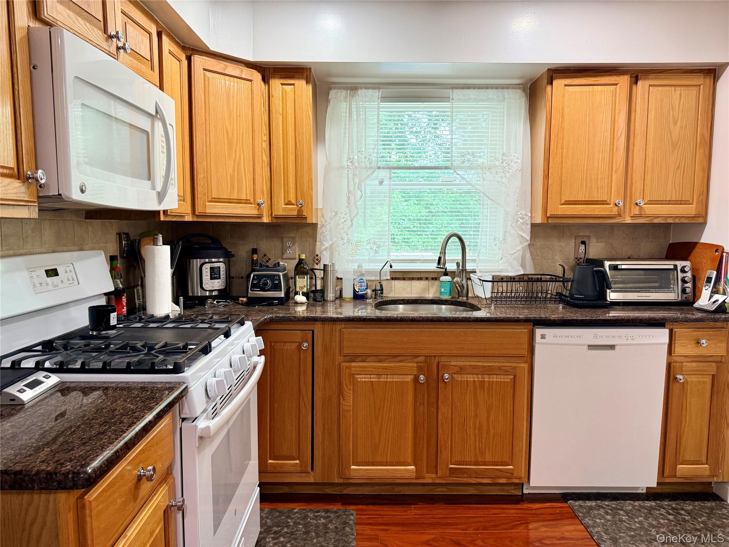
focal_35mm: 24
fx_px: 505
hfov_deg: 71.6
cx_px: 364
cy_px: 274
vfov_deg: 56.8
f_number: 1.78
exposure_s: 1/120
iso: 200
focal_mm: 6.76
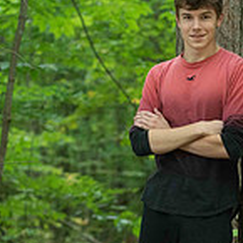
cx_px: 220
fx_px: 1890
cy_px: 190
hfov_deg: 7.3
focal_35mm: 238
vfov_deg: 7.3
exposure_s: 1/200
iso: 800
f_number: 2.8
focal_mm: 70
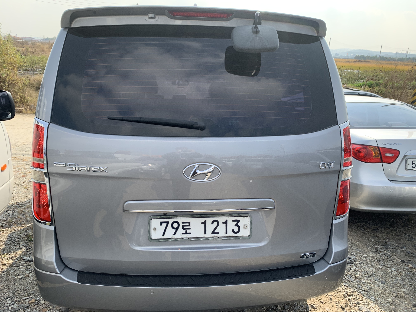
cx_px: 208
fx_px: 312
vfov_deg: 53.1
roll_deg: -1.2
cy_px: 156
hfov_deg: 67.3
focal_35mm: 26
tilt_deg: -17.7
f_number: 1.8
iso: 25
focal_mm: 4.25
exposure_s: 1/981
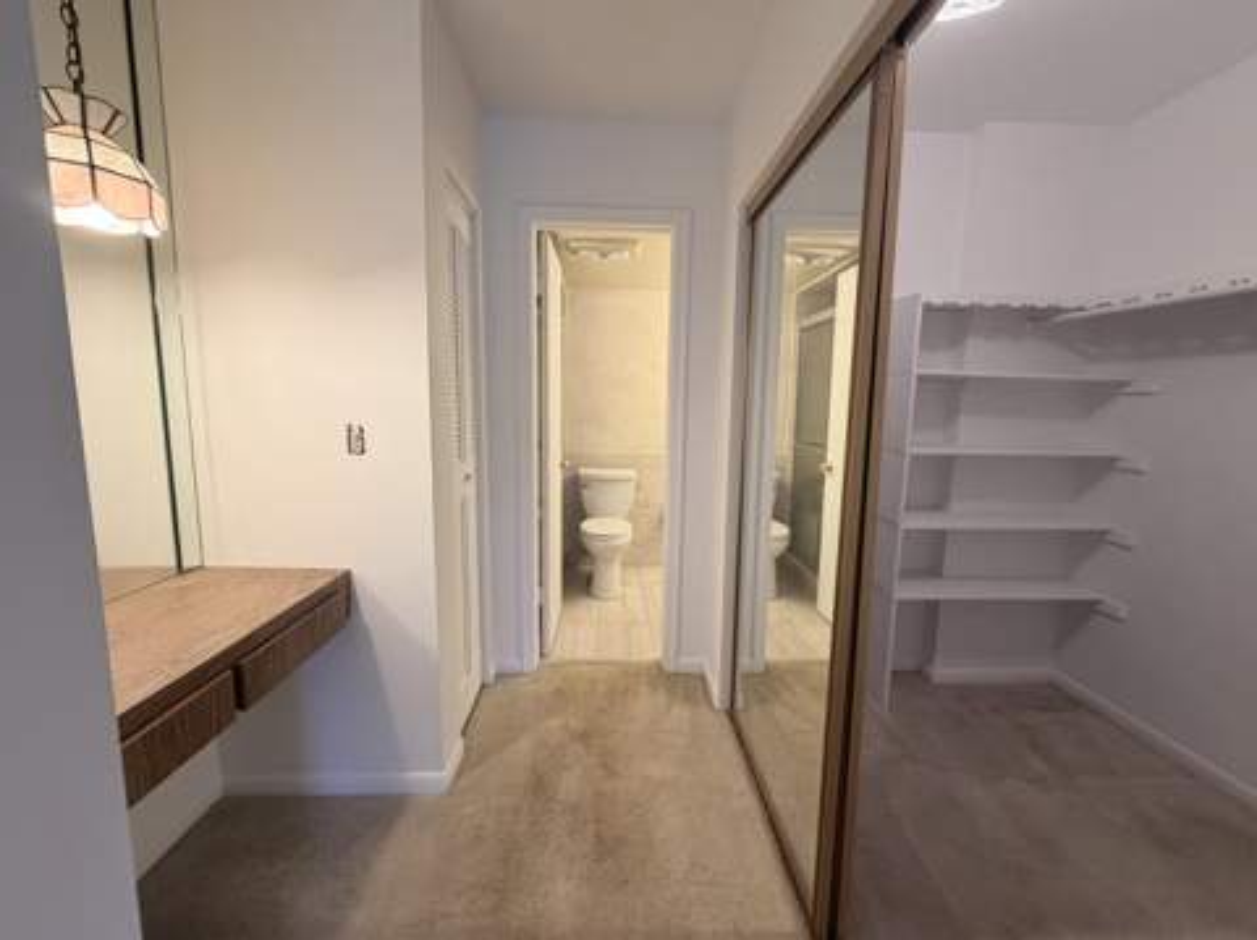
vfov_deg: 85.6
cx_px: 628
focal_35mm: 14
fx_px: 508
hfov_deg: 102.1
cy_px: 470
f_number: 2.2
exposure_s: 1/120
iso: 250
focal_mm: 2.22
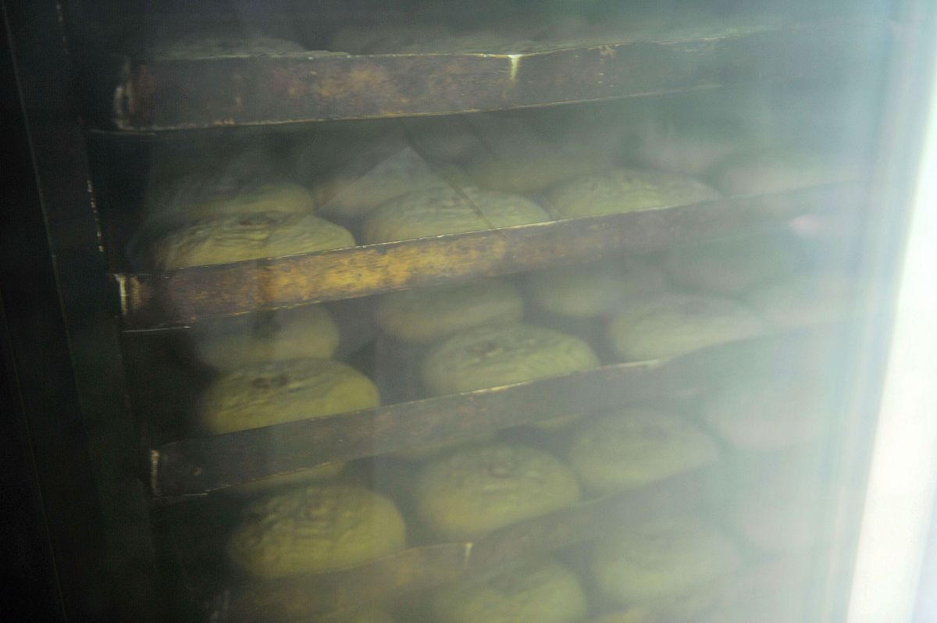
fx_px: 936
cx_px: 468
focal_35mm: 36
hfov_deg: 53.2
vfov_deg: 36.8
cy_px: 312
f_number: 2.8
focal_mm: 36
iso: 720
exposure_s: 1/160
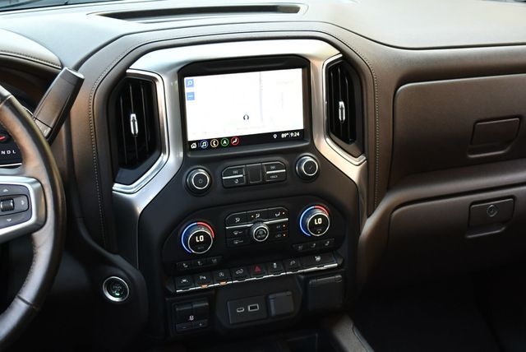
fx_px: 760
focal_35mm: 52
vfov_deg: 26.0
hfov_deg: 38.2
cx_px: 263
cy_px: 176
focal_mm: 26
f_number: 4.2
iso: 800
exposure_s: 1/160
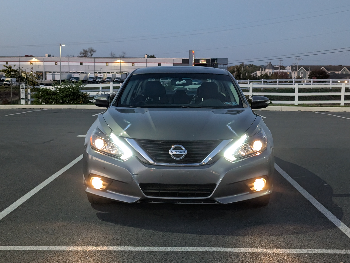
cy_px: 132
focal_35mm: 49
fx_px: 496
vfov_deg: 29.7
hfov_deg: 38.9
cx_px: 175
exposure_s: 1/130
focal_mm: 6.9
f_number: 1.68
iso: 505
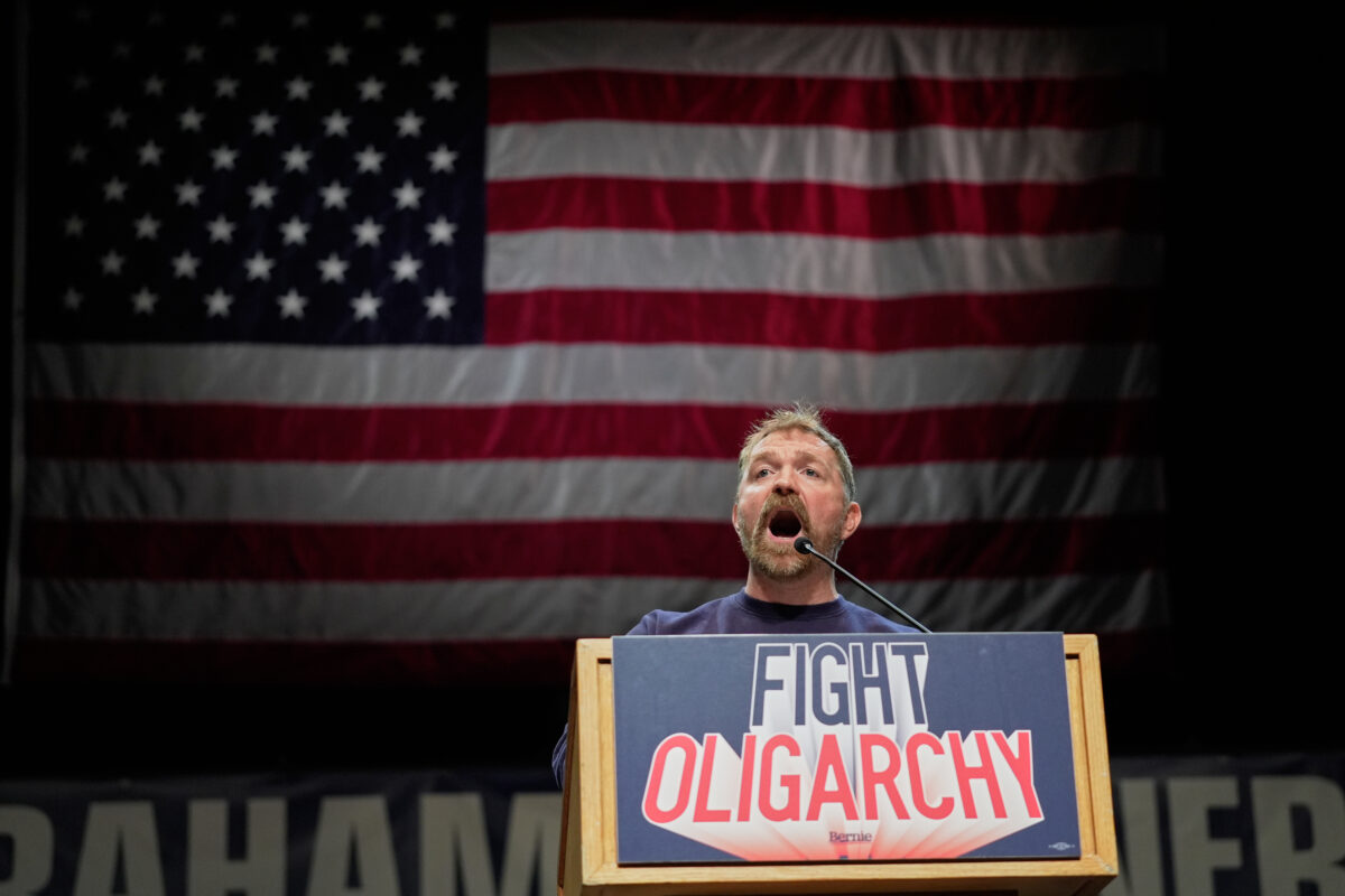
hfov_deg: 28.8
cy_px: 448
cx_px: 672
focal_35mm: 70
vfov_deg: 19.5
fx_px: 2615
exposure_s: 1/1250
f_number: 2.8
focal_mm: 70
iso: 2500
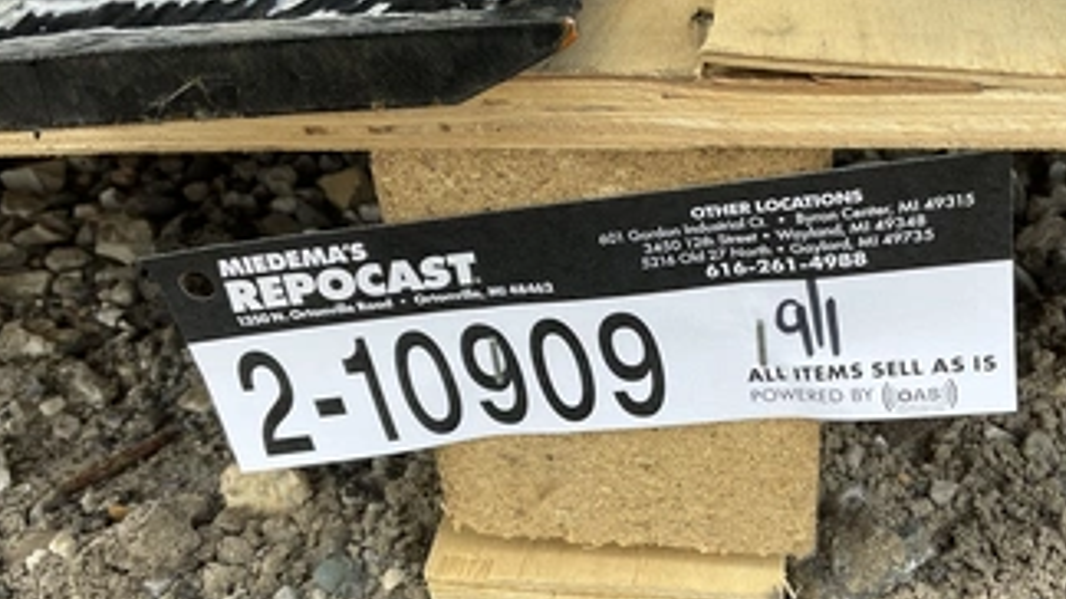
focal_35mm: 39
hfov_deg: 51.5
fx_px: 1102
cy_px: 329
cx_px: 609
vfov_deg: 30.4
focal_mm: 3
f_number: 1.8
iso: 25
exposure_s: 1/272
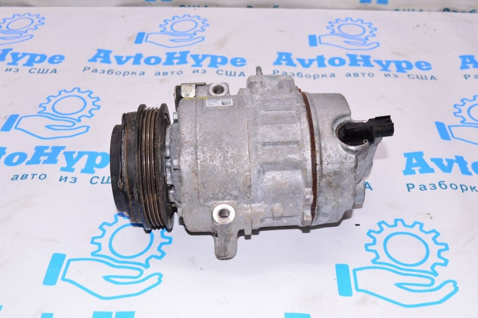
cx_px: 239
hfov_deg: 46.4
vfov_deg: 31.8
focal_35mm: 42
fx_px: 557
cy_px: 159
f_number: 8
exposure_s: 1/125
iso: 1600
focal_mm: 28
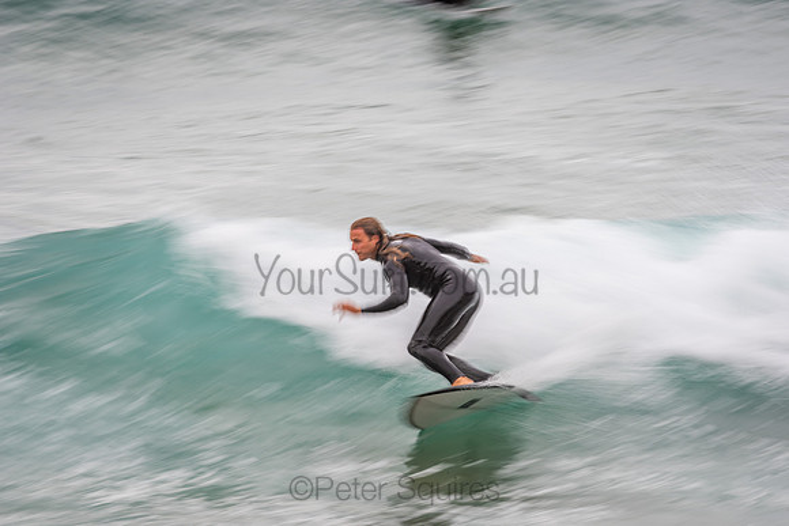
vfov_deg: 3.5
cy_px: 263
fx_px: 8549
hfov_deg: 5.3
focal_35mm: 390
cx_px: 394
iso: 64
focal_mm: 390
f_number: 14
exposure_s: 1/20
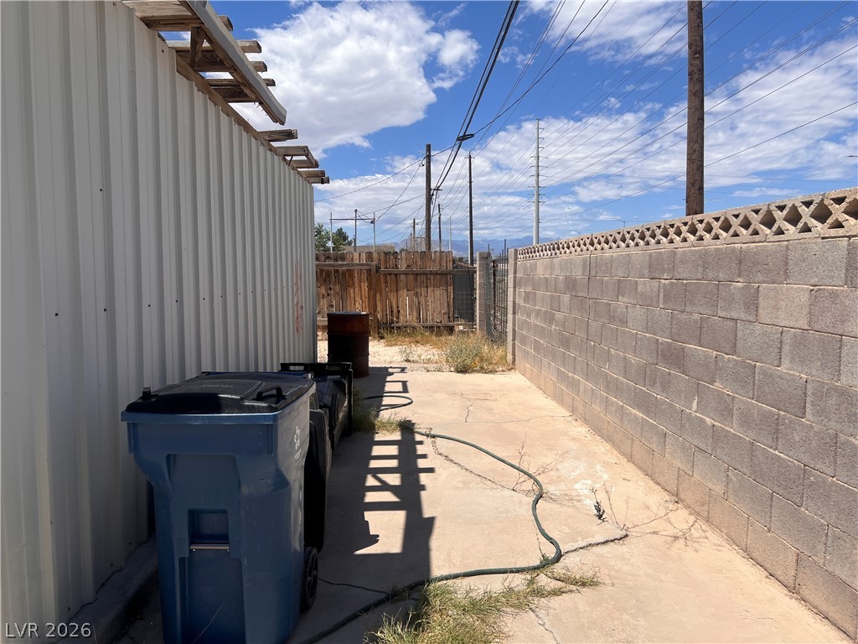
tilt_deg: -4.1
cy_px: 322
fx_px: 644
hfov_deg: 67.3
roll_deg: +1.4
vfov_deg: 53.1
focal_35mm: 26
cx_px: 429
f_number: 1.5
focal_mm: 5.7
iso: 50
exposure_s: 1/7463
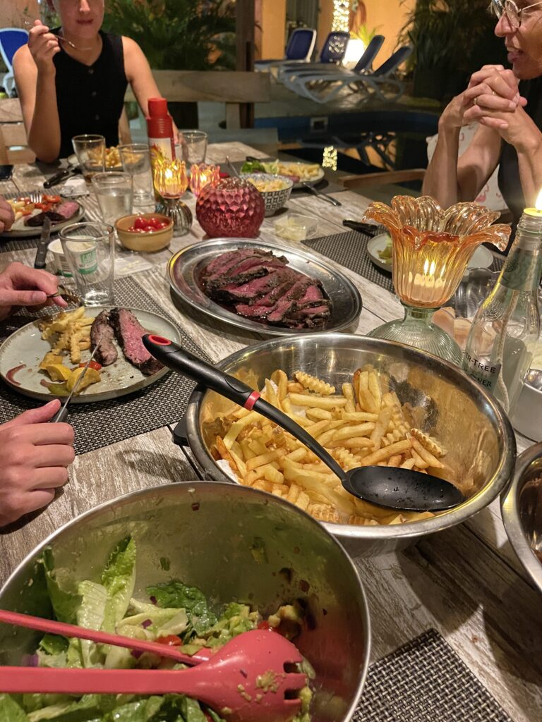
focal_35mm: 25
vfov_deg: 69.4
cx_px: 271
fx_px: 522
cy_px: 361
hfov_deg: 54.9
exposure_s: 1/29
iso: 800
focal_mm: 5.1
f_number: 1.6
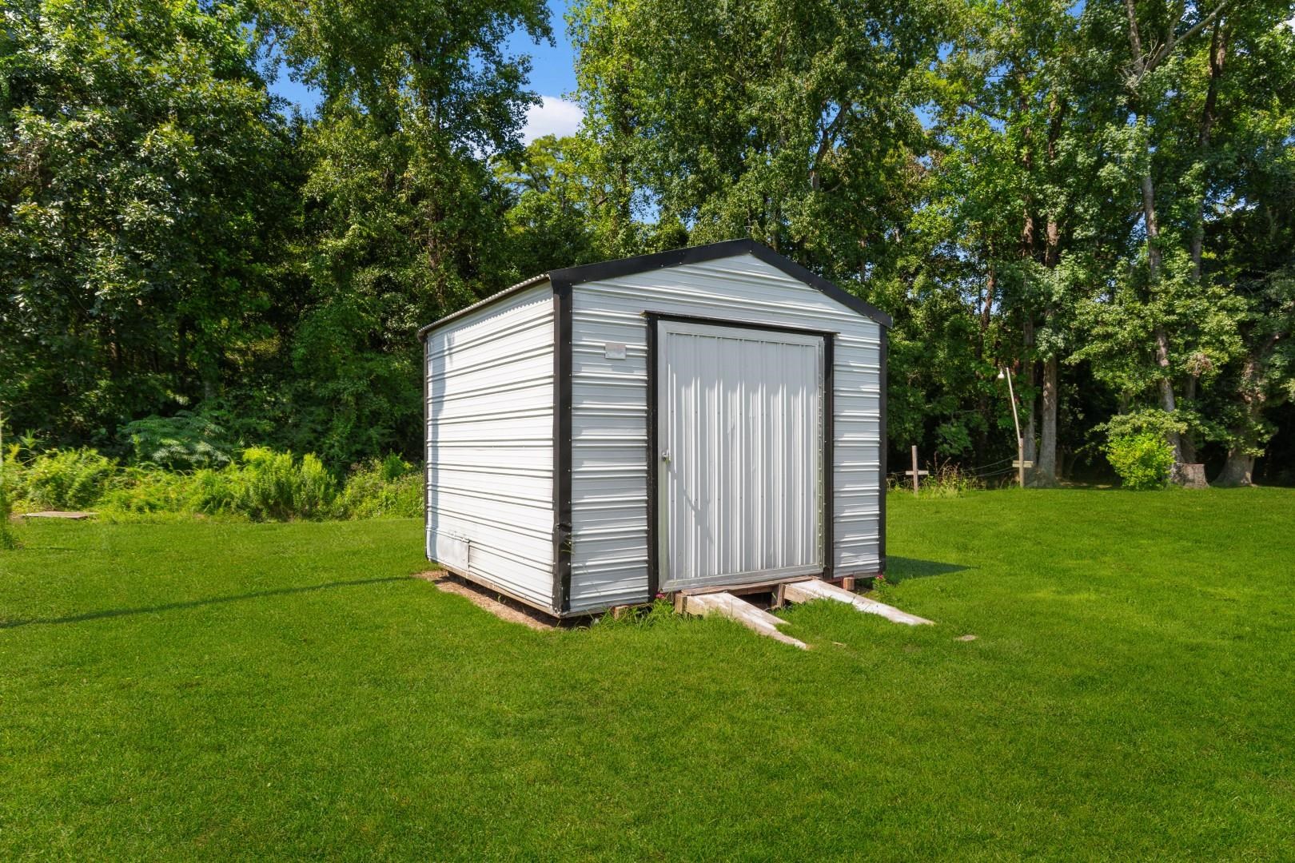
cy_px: 432
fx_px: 755
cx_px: 648
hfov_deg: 81.2
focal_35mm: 21
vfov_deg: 59.5
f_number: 7.1
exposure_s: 1/200
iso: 100
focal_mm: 14
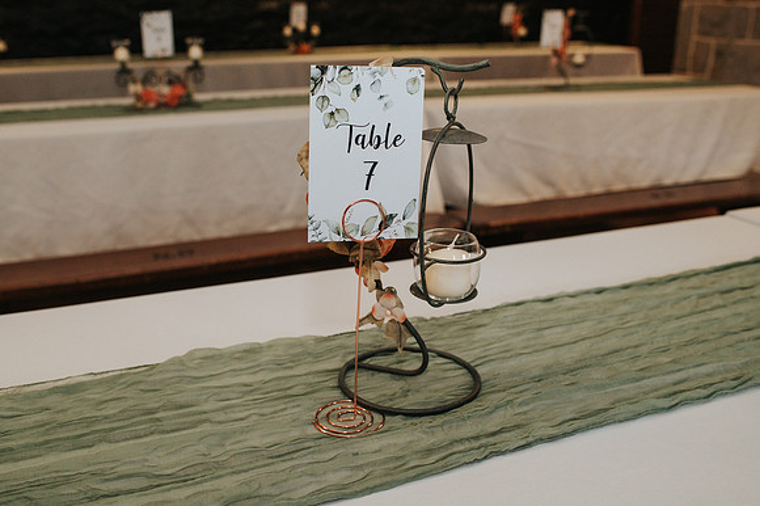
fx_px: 758
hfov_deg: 53.3
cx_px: 370
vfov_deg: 36.9
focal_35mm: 36
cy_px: 260
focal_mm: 35
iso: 1000
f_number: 4.5
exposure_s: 1/200
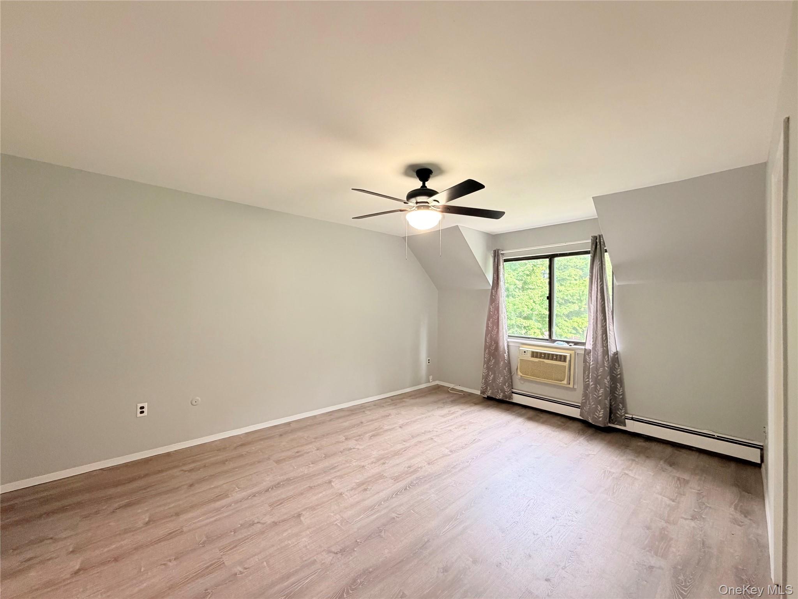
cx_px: 399
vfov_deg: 85.7
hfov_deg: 102.1
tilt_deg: +0.1
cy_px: 300
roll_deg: -0.6
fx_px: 323
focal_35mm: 14
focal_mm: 2.22
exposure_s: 1/60
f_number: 2.2
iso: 250
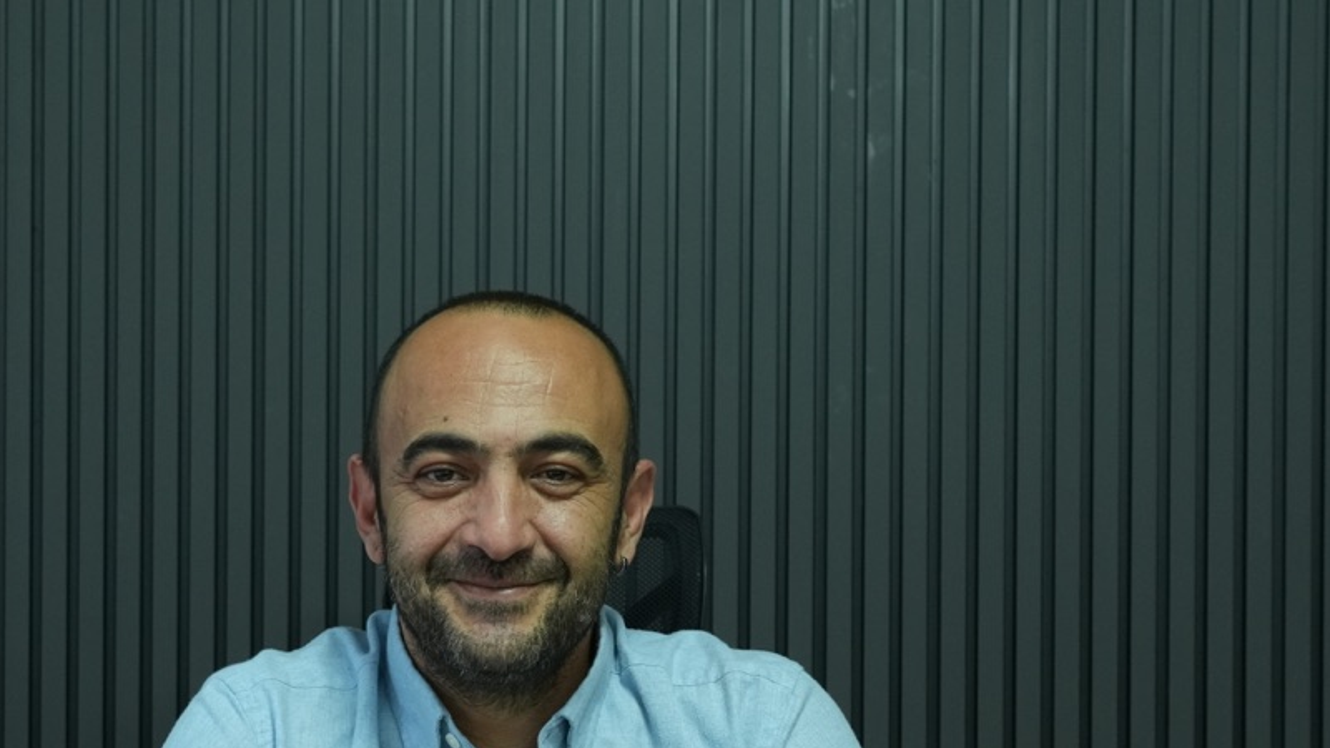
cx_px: 366
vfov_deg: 13.7
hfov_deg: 24.0
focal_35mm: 88
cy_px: 625
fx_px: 3103
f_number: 4.5
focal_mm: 35
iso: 1000
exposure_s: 1/30
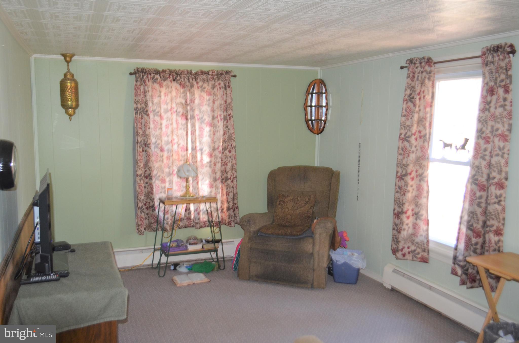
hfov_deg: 57.3
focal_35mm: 33
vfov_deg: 39.8
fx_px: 475
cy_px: 172
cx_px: 260
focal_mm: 22
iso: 800
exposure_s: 1/60
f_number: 3.8
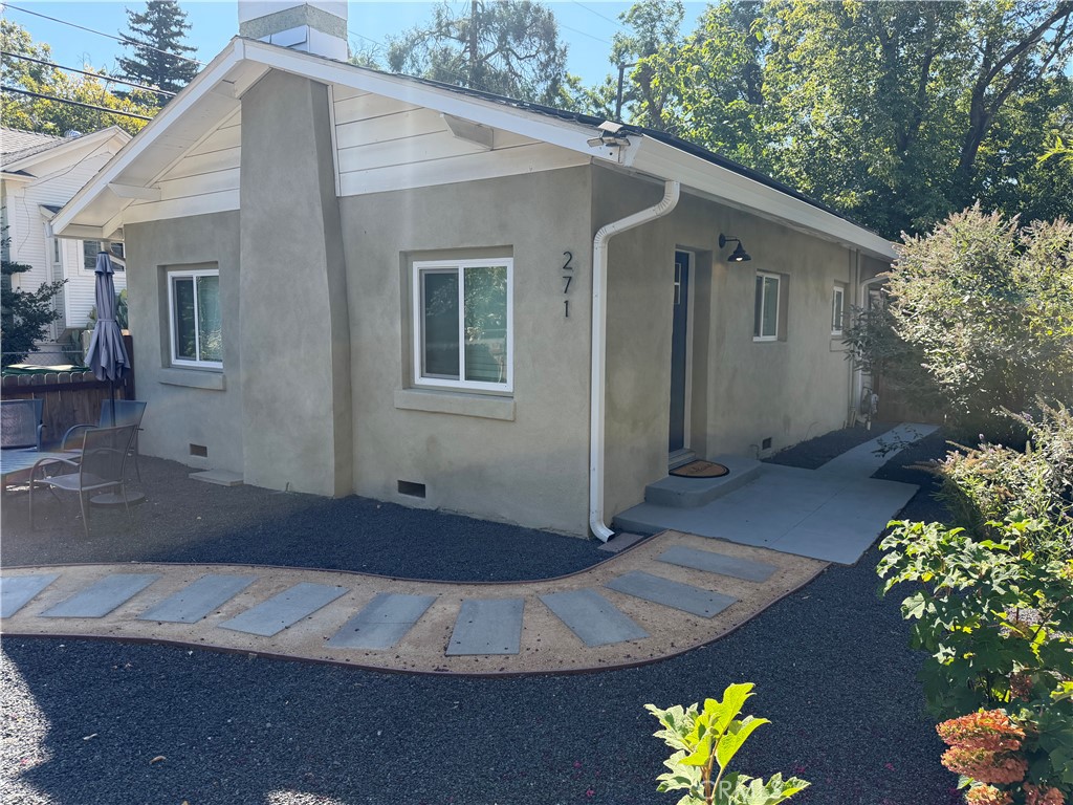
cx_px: 536
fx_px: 744
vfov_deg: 56.8
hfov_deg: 71.6
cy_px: 402
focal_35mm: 24
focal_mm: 6.76
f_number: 1.78
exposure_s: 1/1585
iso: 100
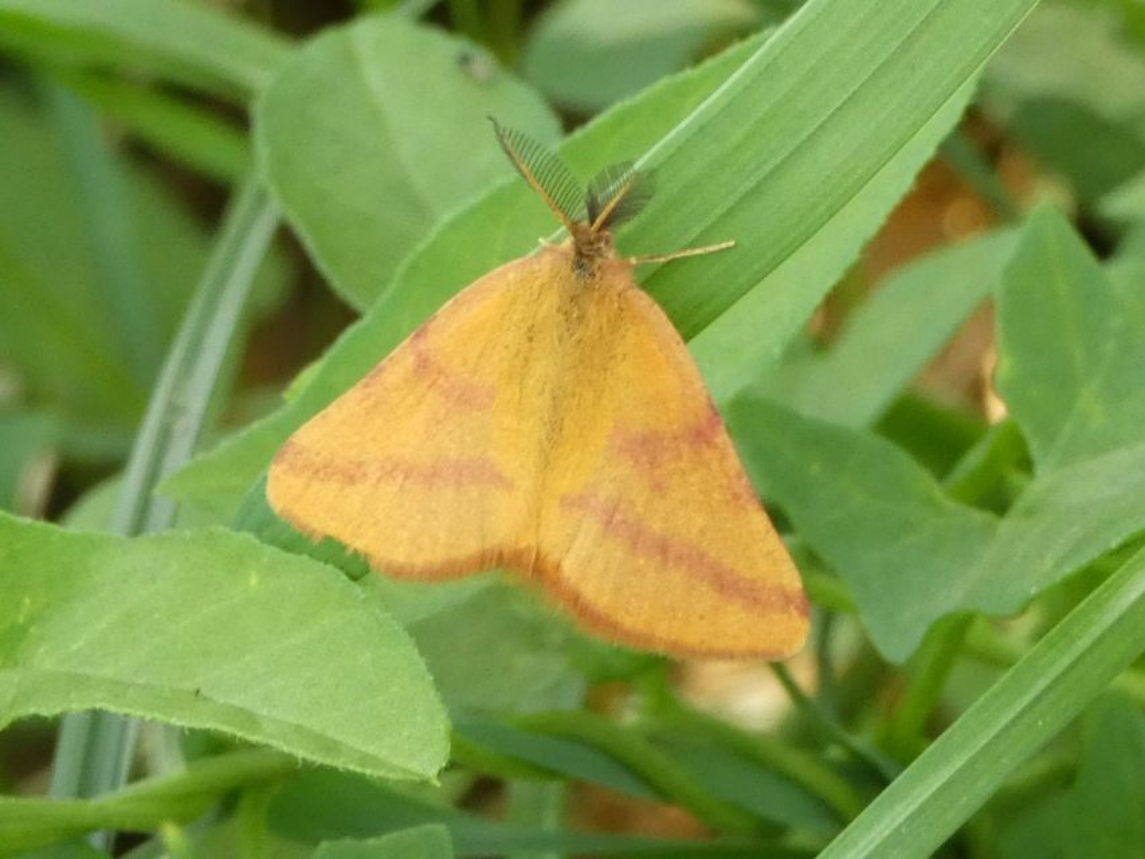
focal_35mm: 150
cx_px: 572
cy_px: 430
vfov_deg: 9.9
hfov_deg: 13.2
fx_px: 4962
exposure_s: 1/80
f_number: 5.4
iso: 320
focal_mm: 26.9
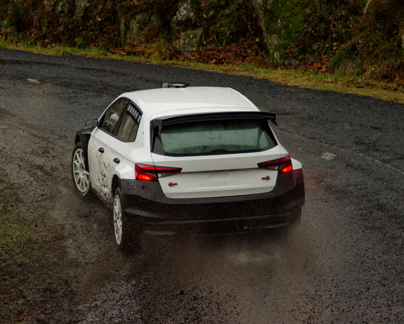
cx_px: 176
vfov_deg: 13.0
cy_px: 162
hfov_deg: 16.2
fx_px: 1423
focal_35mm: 119
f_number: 4
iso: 1800
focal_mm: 70
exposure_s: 1/2500
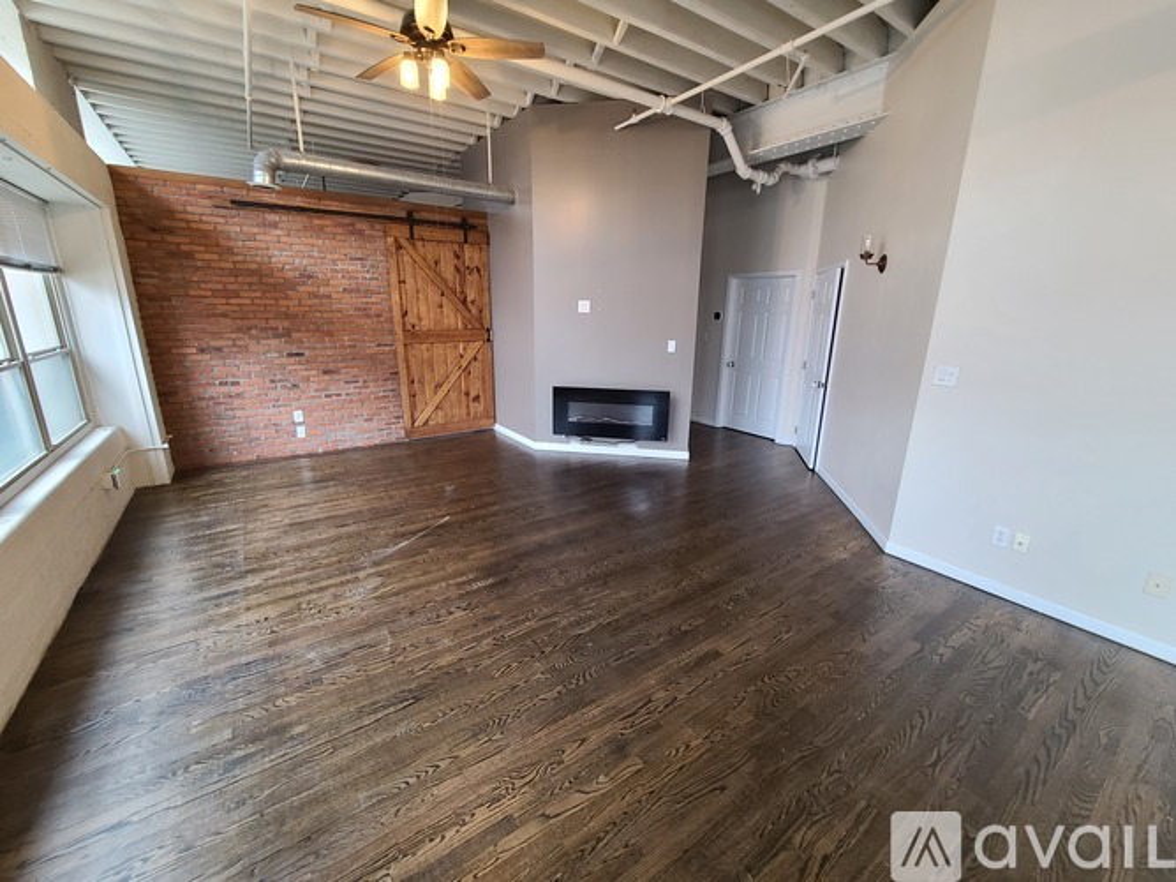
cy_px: 441
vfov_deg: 89.9
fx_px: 442
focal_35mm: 13
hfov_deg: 106.2
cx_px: 588
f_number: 2.2
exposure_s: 1/30
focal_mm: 2.2
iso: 400
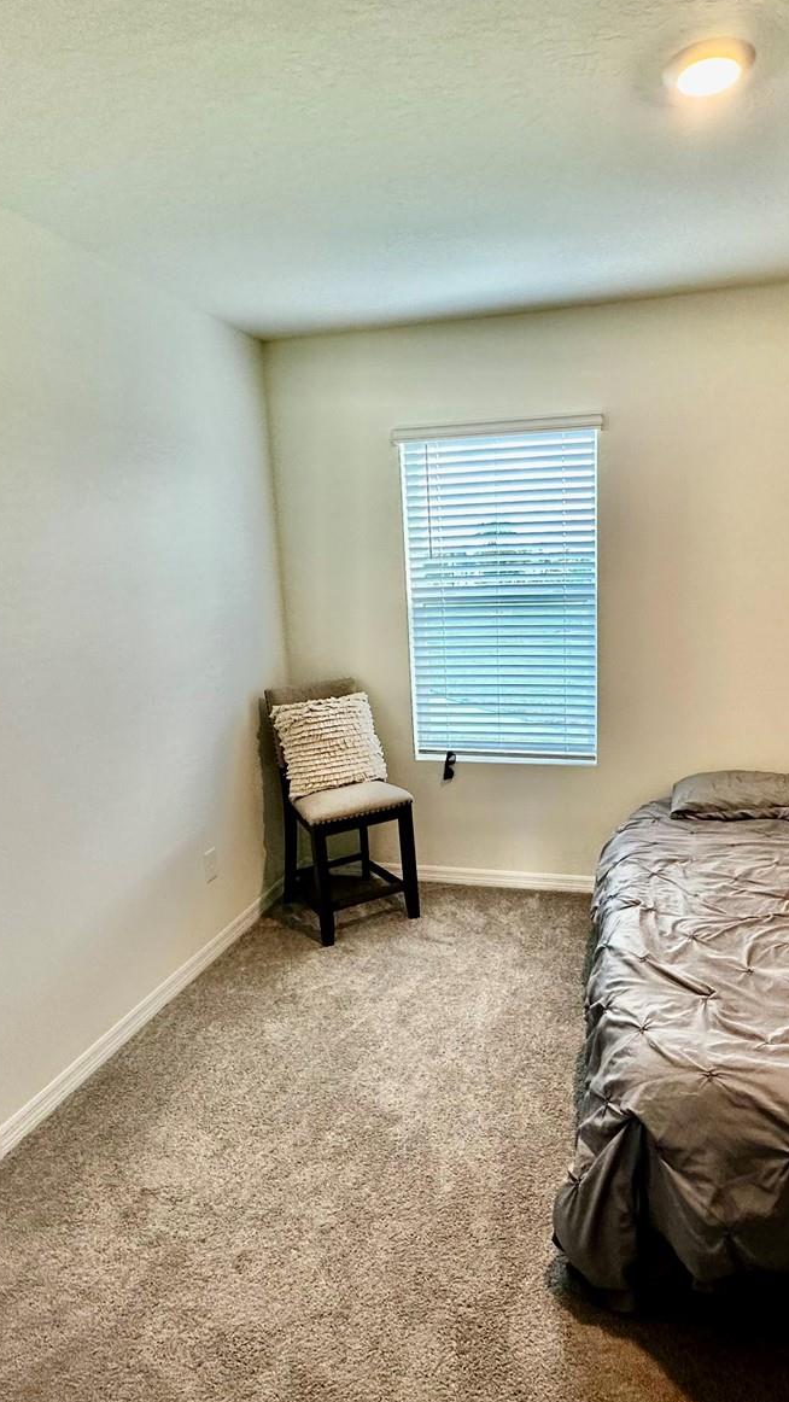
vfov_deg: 83.8
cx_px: 466
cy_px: 715
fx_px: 781
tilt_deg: -11.7
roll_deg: +1.5
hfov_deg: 53.3
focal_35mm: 21
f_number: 2.2
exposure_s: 1/120
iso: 200
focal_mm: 2.22
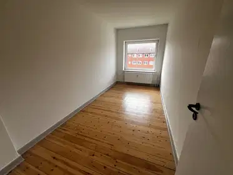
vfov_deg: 89.9
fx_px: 88
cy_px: 88
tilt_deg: -18.1
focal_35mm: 13
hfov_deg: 106.2
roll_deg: +0.3
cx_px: 116
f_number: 1.8
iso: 32
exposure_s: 1/171
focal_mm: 1.57
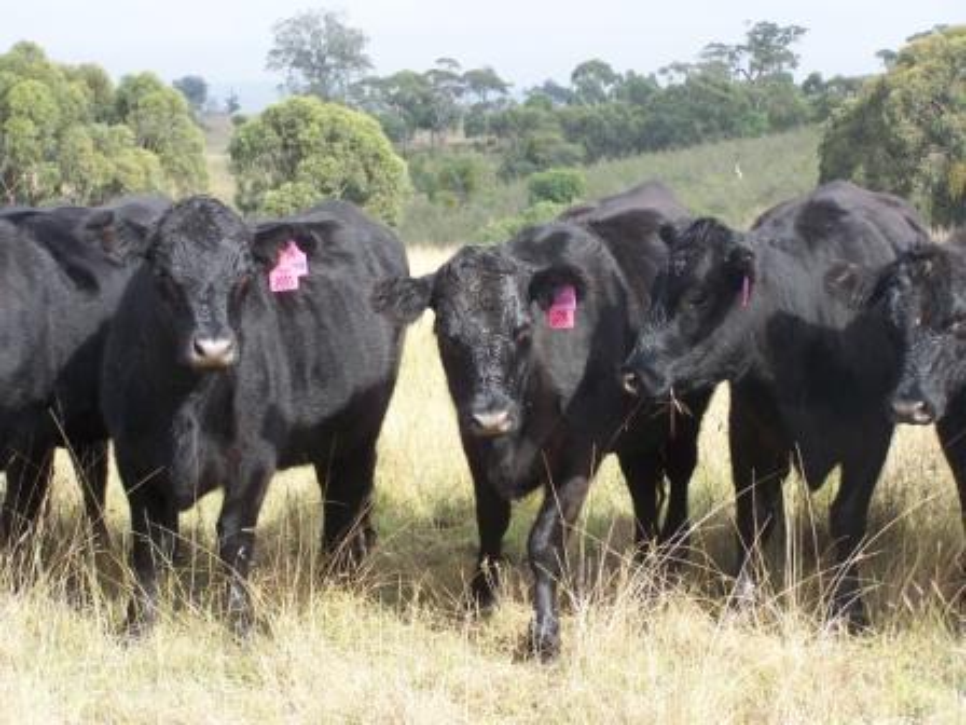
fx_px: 2288
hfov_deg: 23.8
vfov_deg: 18.0
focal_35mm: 82
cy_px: 362
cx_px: 483
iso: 80
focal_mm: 13.7
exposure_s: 1/350
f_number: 3.2
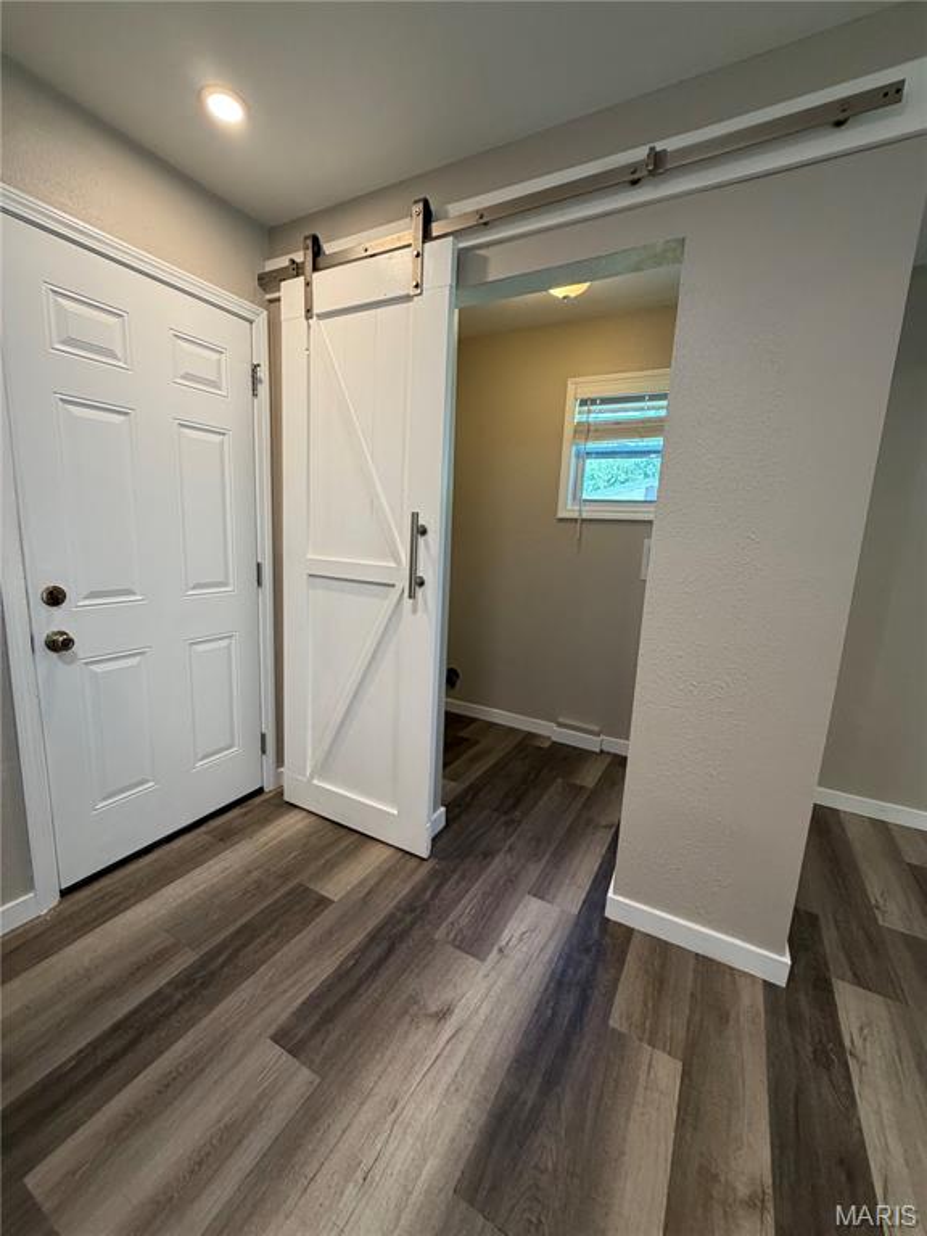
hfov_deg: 85.7
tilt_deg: -11.1
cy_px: 618
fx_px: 500
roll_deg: -2.3
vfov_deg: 102.1
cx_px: 464
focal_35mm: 14
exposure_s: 1/120
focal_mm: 2.22
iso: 250
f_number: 2.2
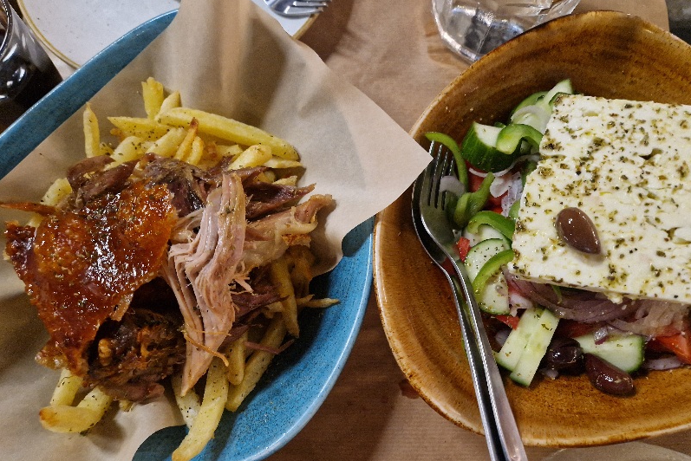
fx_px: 461
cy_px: 232
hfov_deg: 73.7
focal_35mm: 24
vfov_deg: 53.2
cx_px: 345
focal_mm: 5.4
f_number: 1.8
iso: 640
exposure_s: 1/25
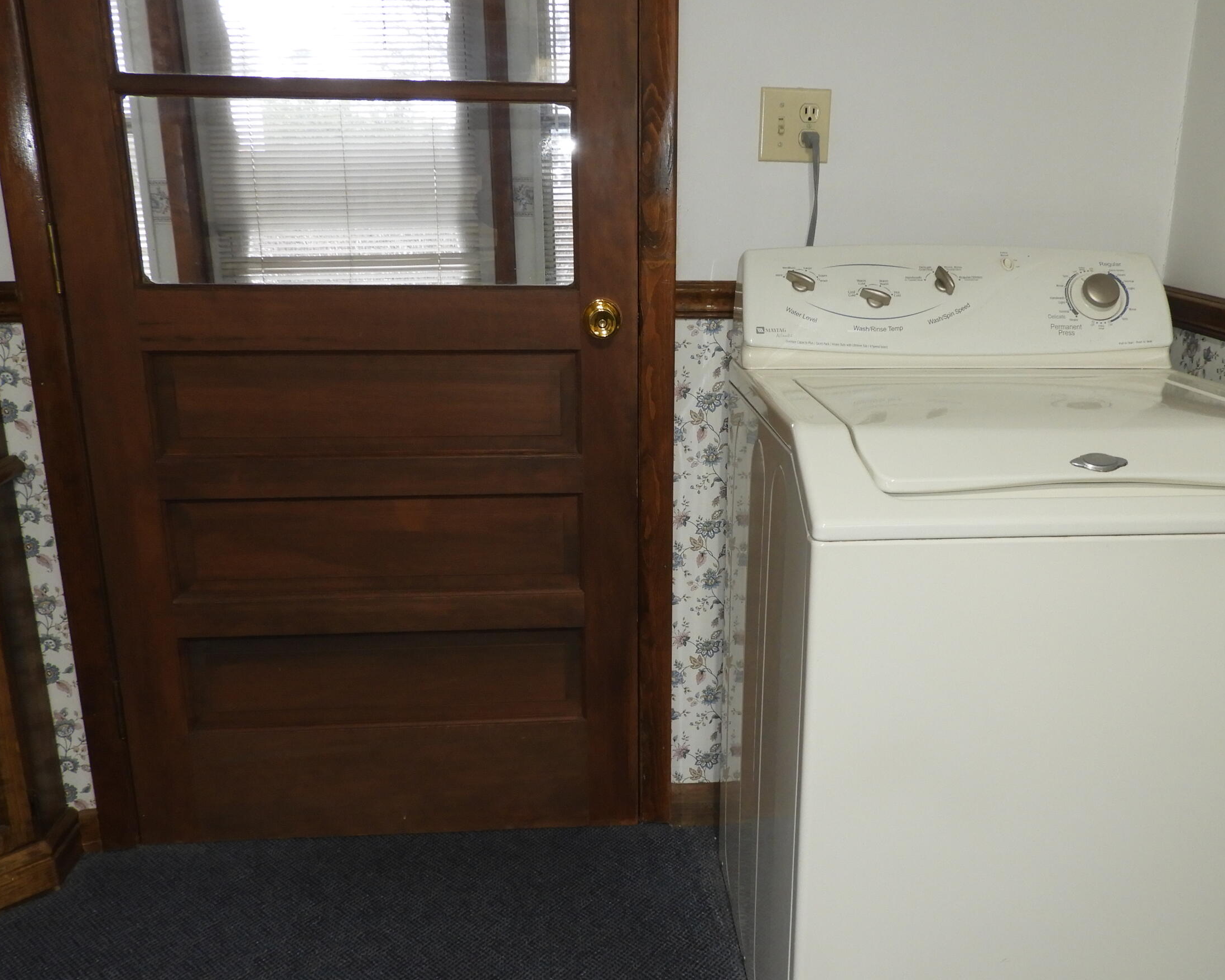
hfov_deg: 55.5
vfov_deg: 45.7
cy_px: 537
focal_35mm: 32
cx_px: 690
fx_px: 1160
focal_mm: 4.3
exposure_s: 1/30
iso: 200
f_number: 3.3
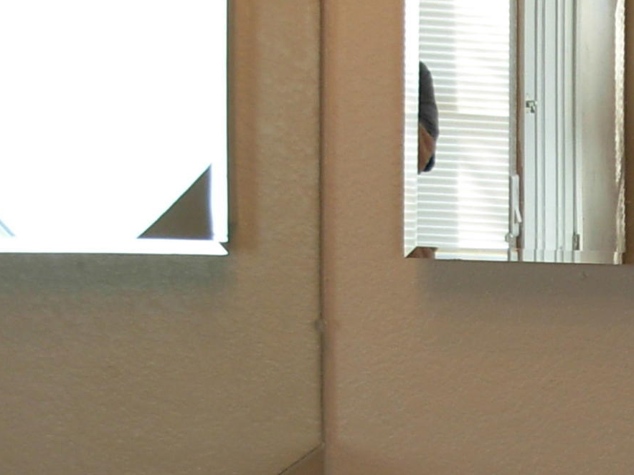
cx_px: 758
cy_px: 498
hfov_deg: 14.8
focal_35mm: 129
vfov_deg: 11.4
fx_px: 2363
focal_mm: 6.3
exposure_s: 1/41.4
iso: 79
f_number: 2.9
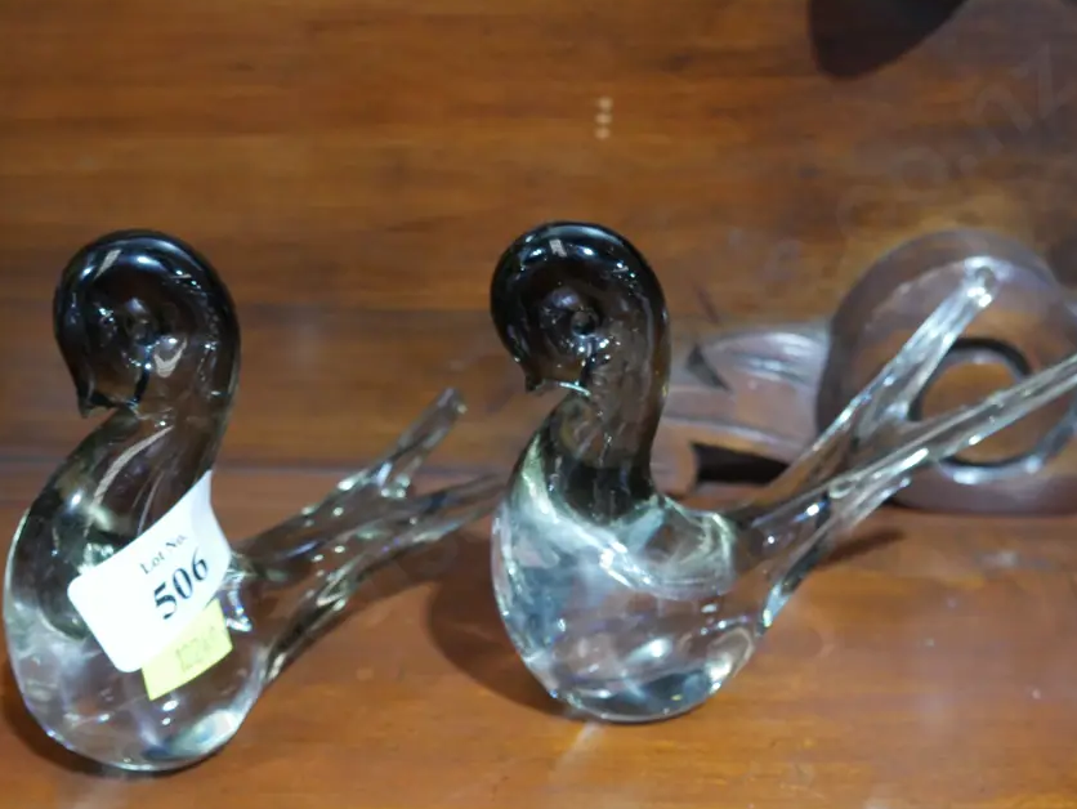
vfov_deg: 29.7
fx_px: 1525
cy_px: 462
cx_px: 536
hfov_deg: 38.9
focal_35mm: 49
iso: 2000
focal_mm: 20
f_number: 4.4
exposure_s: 1/60
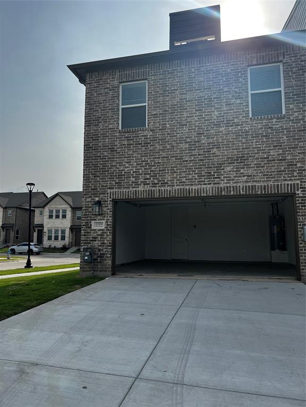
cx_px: 153
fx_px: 306
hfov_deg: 53.1
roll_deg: -0.3
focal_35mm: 26
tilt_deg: +8.5
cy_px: 204
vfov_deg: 67.3
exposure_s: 1/4831
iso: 50
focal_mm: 5.7
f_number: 1.5
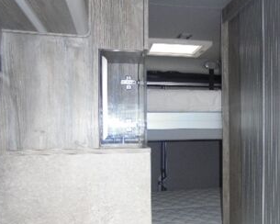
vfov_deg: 37.1
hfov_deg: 44.3
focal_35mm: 40
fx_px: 331
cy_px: 143
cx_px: 208
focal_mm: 4.6
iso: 200
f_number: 3.5
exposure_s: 1/80
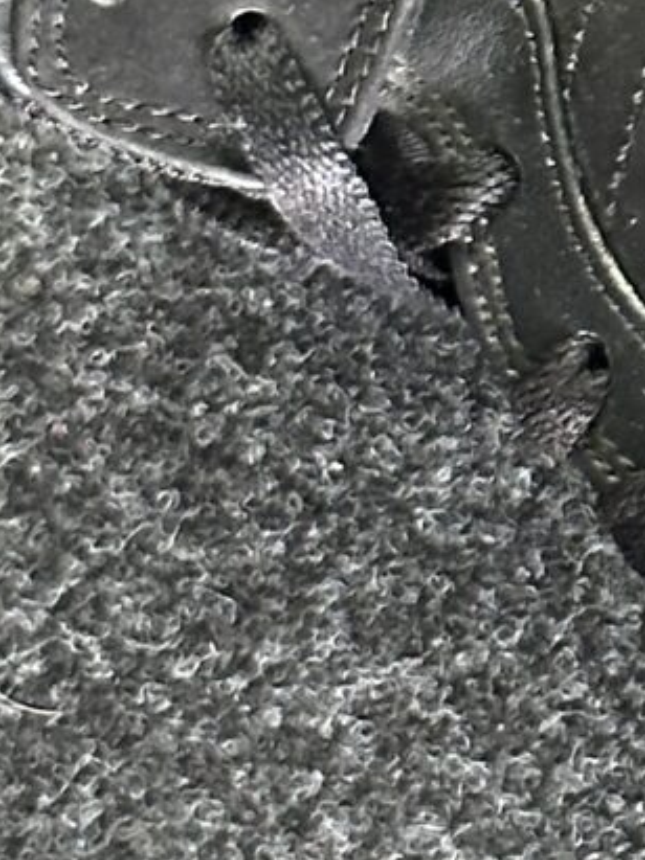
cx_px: 1562
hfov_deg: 4.8
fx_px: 7432
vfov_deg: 6.6
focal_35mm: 299
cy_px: 416
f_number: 1.78
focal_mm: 6.86
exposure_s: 1/25
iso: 400
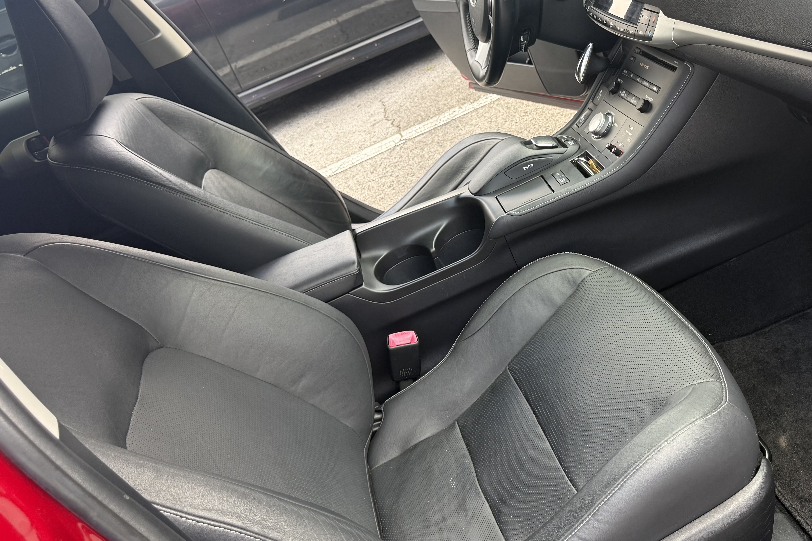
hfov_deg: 52.3
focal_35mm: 36
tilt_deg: -26.0
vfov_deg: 36.7
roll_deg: +22.6
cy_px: 208
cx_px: 530
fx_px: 812
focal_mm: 6.76
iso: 100
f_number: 1.78
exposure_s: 1/290
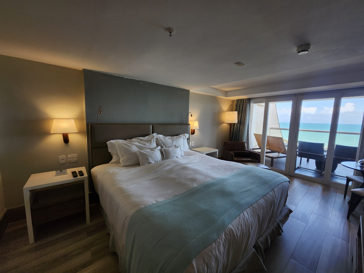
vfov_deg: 89.9
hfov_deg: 106.2
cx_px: 182
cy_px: 136
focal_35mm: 13
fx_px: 137
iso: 50
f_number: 2.2
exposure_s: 1/120
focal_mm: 1.74
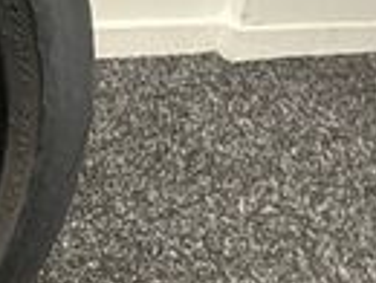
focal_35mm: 128
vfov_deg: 11.6
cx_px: -425
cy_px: 127
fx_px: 1393
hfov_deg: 12.9
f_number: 1.6
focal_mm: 5.1
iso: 500
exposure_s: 1/50
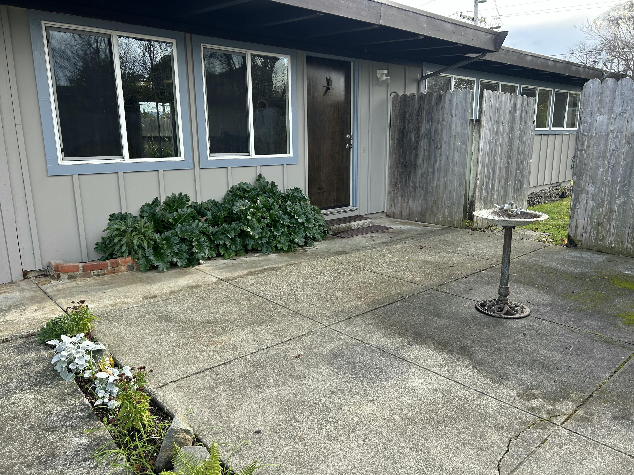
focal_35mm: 26
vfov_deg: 53.1
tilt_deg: -11.8
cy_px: 238
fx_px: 476
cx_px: 317
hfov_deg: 67.3
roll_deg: +1.2
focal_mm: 5.7
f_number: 1.5
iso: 50
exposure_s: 1/621
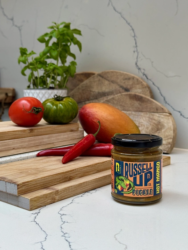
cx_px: 94
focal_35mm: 48
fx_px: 348
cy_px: 125
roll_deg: +1.1
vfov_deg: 39.7
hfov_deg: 30.3
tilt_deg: -6.6
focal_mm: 6.76
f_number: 1.78
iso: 50
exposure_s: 1/194
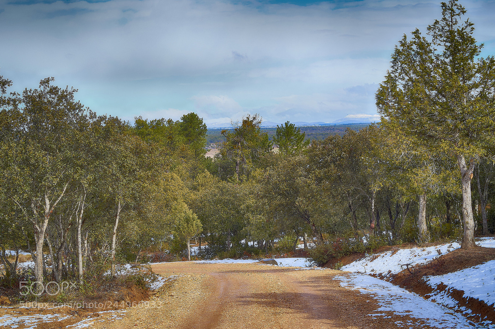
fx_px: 1031
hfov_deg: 27.0
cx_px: 248
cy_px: 164
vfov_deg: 18.2
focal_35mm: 75
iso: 100
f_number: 10
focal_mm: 50
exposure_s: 1/125
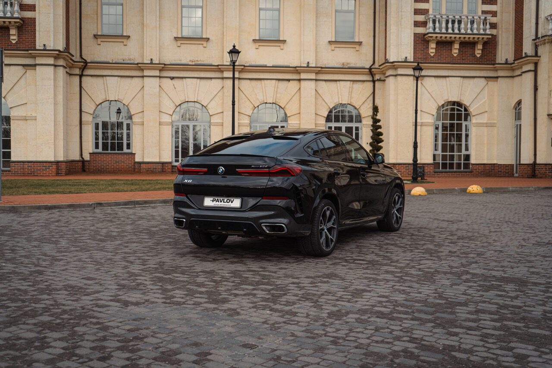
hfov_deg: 46.4
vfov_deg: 31.9
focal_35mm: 42
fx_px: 644
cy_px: 184
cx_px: 276
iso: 125
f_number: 4.5
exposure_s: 1/500
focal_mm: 42
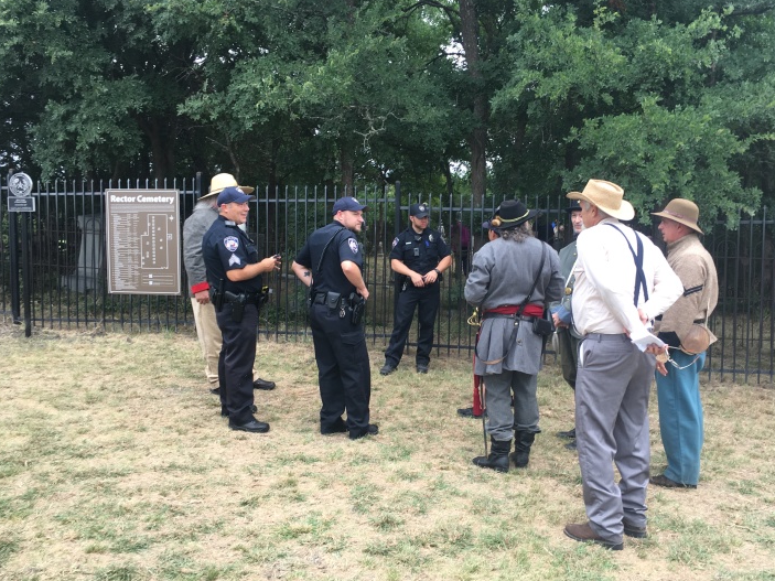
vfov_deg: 42.9
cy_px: 299
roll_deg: +0.4
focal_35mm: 33
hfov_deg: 55.2
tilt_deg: -6.0
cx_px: 429
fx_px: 739
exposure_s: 1/129
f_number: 2.2
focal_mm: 4.15
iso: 25
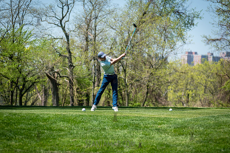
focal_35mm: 145
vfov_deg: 9.4
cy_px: 76
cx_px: 115
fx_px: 929
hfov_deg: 14.1
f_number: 3.5
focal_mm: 145
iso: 100
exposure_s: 1/800
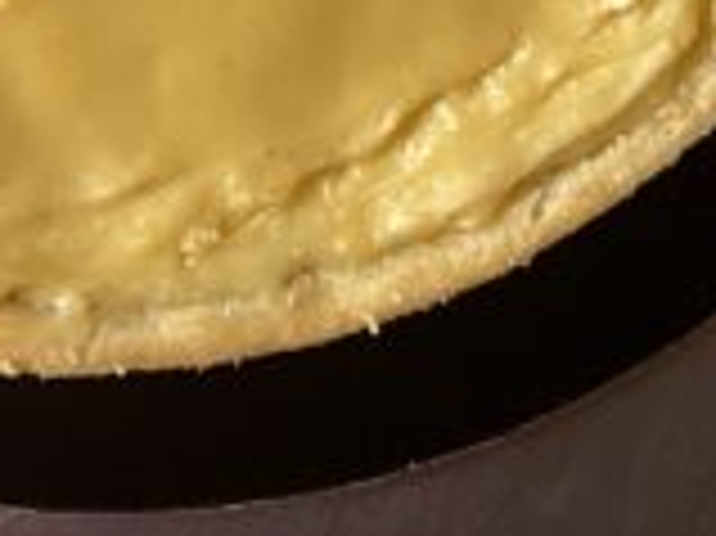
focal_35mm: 109
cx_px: 133
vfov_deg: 11.9
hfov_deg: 17.9
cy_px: -577
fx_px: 2253
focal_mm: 4.25
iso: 125
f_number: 1.8
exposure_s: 1/81
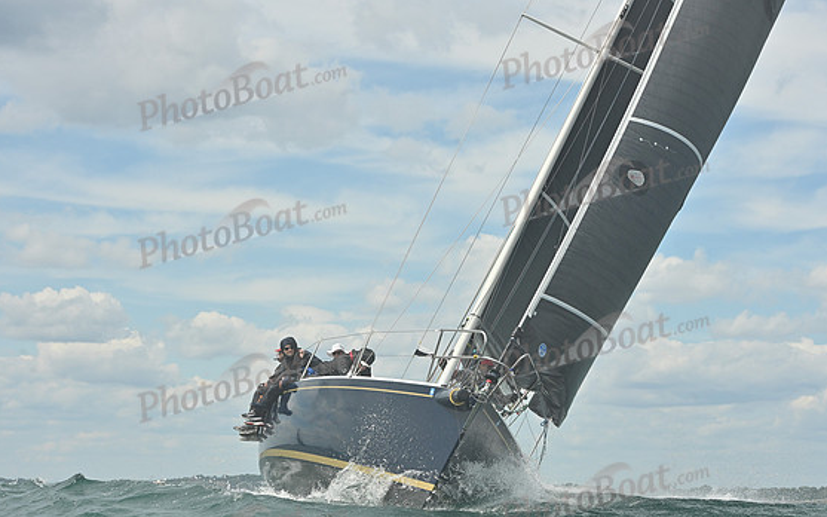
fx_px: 2344
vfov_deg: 12.6
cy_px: 286
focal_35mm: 104
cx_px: 425
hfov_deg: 20.0
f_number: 11
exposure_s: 1/1250
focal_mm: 98
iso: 320
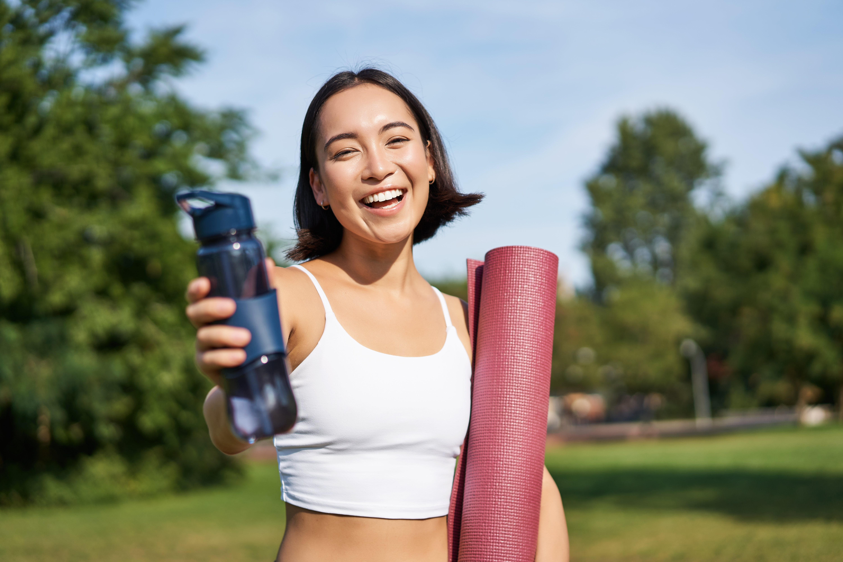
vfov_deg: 24.6
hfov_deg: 36.2
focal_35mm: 55
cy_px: 281
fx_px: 1288
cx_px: 422
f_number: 2.2
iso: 100
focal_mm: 55
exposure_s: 1/3200
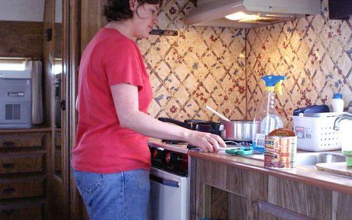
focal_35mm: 49
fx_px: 470
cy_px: 83
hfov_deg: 41.0
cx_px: 157
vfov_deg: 26.2
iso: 3200
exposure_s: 1/6
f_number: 4.5
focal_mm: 26
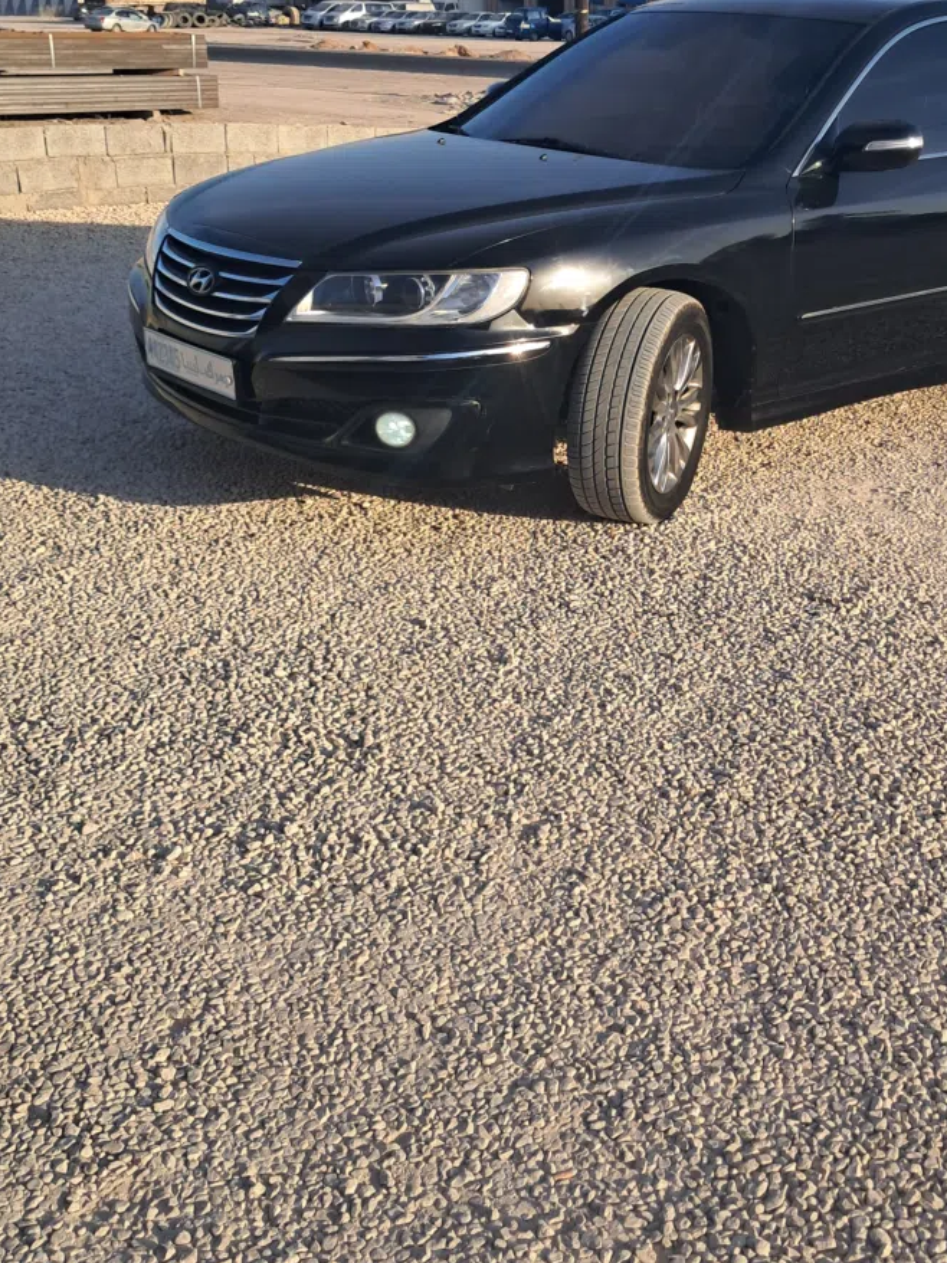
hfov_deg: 33.8
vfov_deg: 44.7
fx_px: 1533
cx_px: 676
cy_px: 543
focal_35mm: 42
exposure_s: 1/391
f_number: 1.8
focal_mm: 4
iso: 50
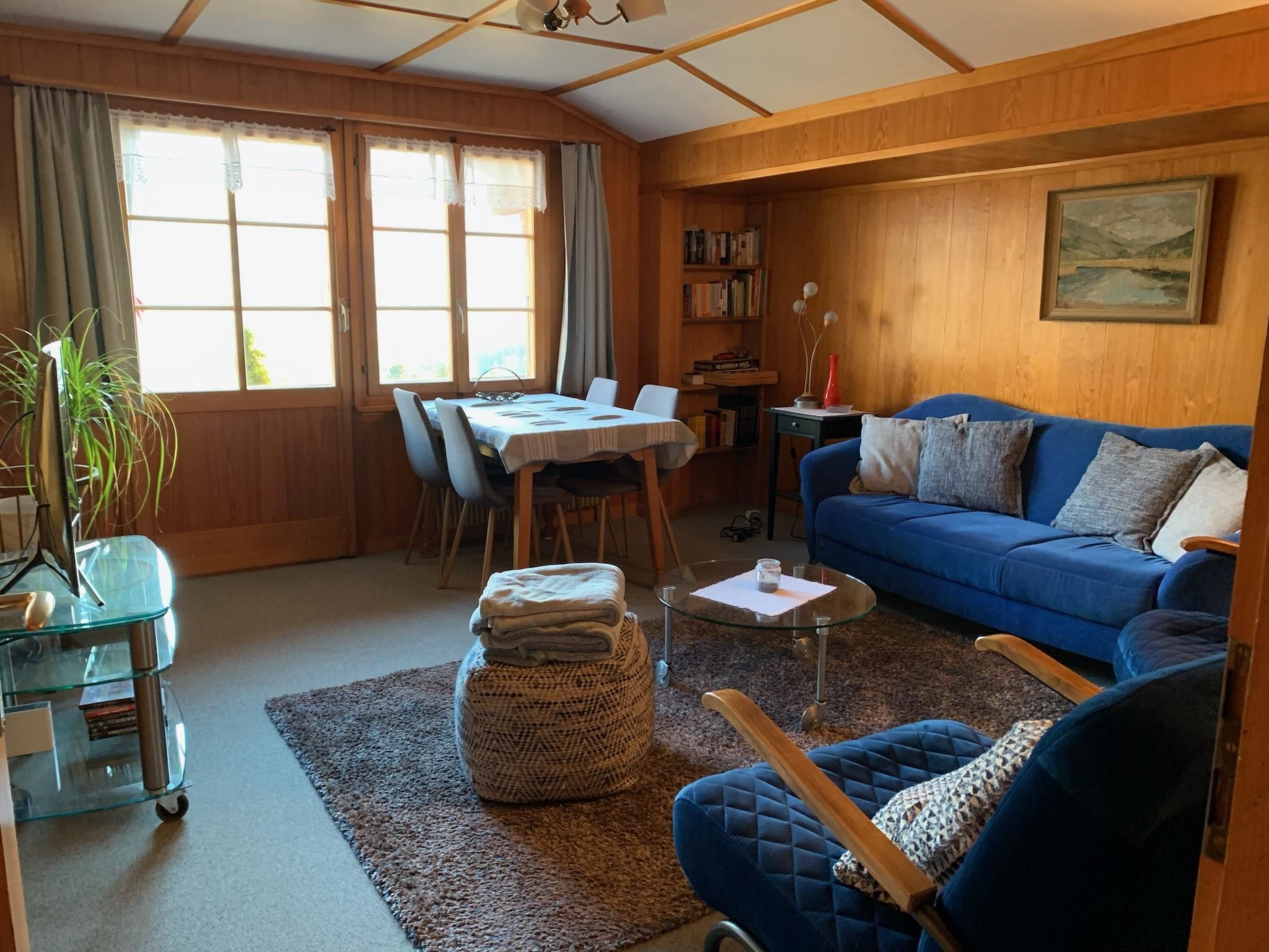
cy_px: 476
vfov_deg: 53.1
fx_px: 953
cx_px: 634
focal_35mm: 26
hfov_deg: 67.3
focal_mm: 4.25
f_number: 1.8
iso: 250
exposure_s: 1/33
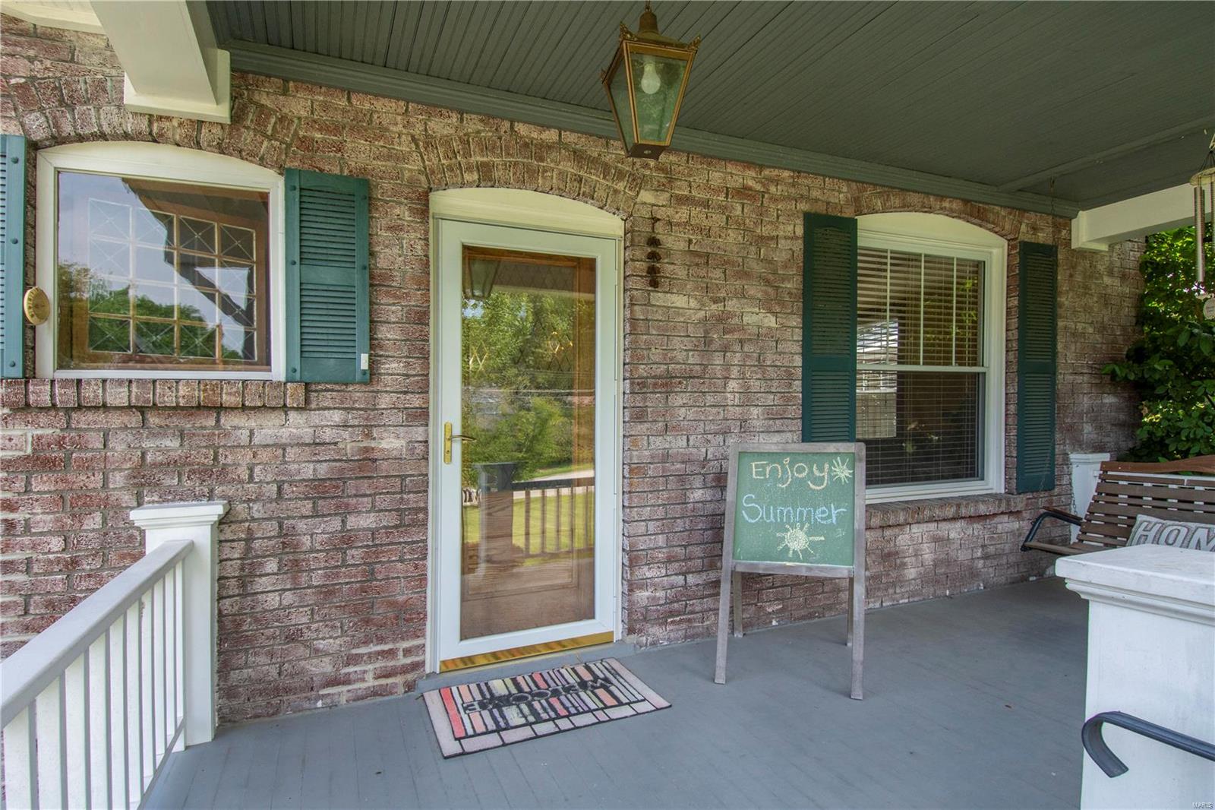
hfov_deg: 90.0
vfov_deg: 67.4
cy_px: 405
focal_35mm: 18
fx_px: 607
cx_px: 608
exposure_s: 1/320
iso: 800
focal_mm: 12
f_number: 8
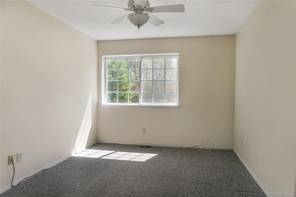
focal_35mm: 24
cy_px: 98
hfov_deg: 73.7
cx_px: 148
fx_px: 197
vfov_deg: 53.1
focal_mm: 8.8
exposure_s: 1/500
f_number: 2.8
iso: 125
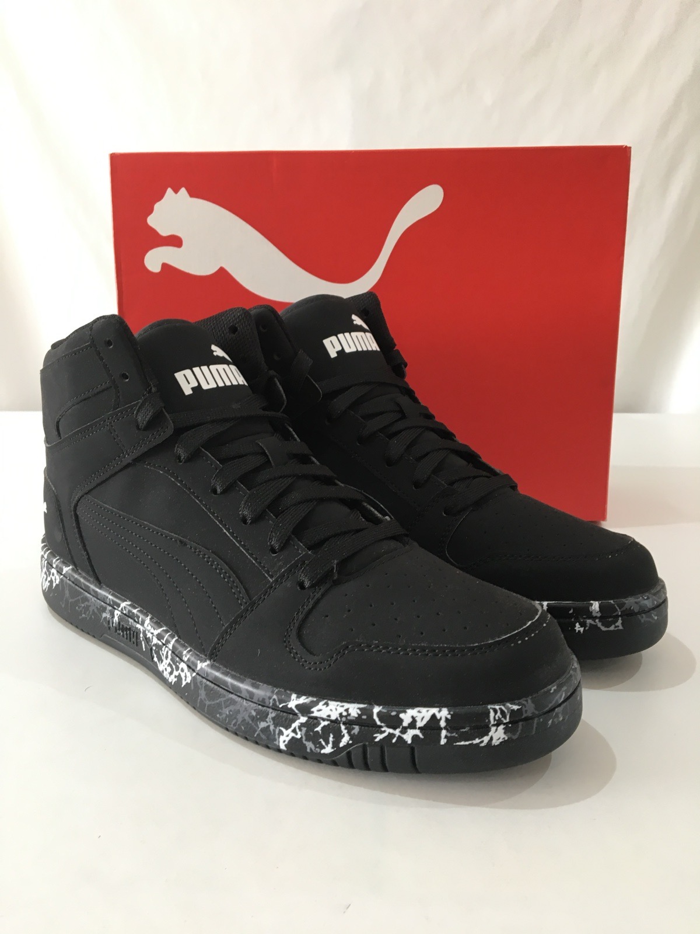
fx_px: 782
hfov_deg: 48.2
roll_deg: -1.1
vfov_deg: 61.7
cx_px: 350
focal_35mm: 29
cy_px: 467
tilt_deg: -14.5
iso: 80
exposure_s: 1/33
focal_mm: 4.15
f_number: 2.2
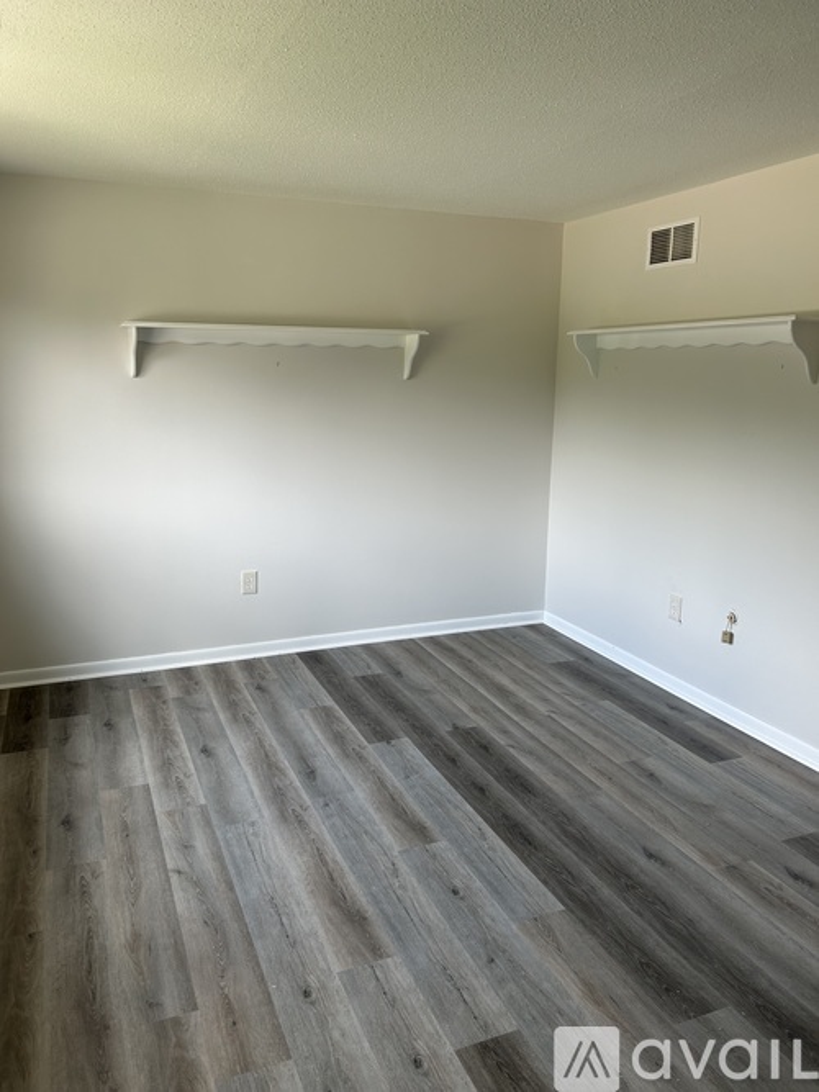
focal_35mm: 26
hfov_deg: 53.0
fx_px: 820
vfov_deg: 67.3
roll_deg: +0.0
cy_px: 546
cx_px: 410
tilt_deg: -7.9
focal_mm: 5.7
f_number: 1.5
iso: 50
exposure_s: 1/121
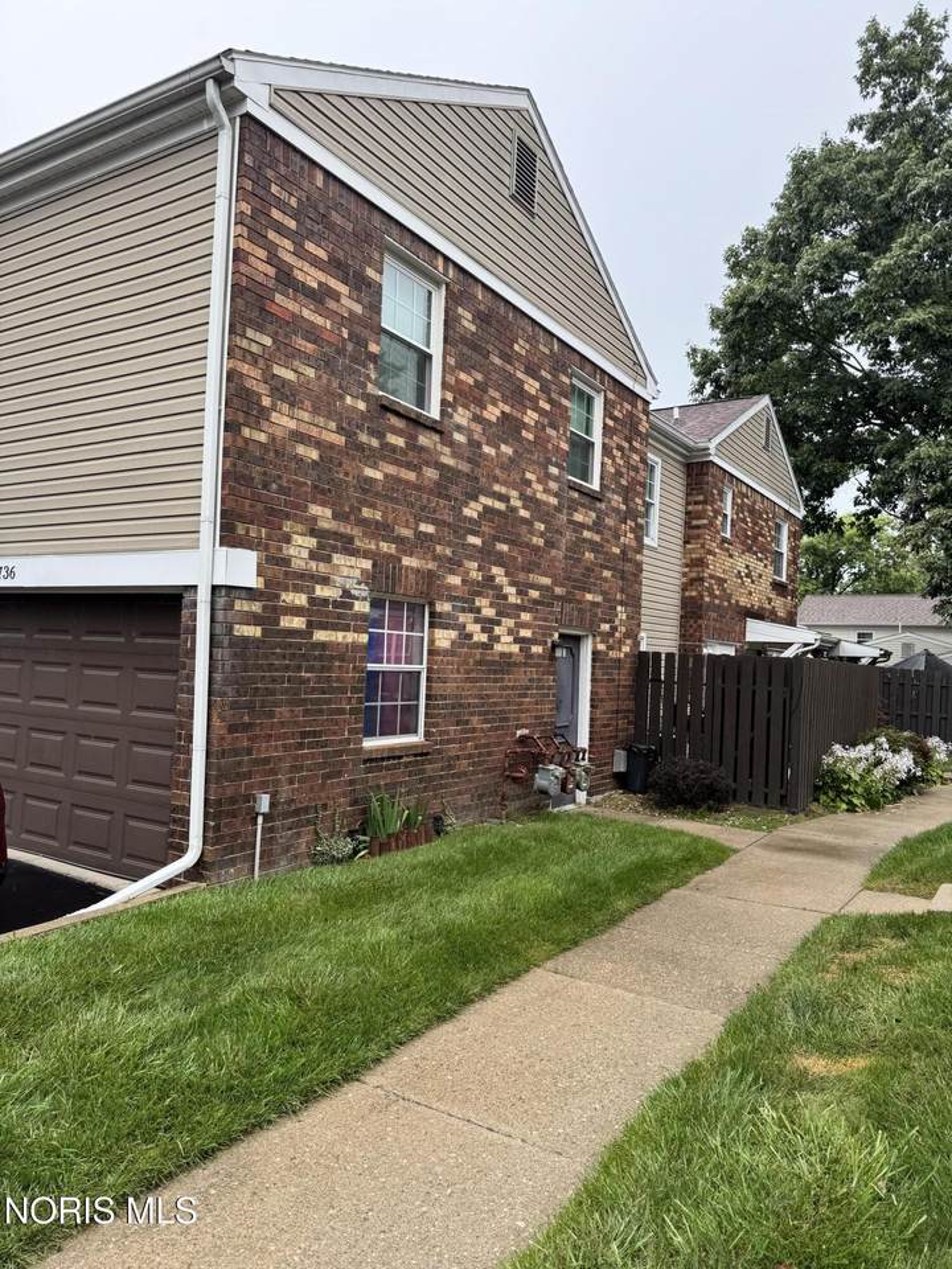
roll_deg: -2.5
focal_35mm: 24
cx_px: 476
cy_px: 634
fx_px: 880
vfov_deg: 71.6
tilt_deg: +1.0
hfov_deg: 56.8
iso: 80
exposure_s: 1/664
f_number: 1.78
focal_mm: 6.76
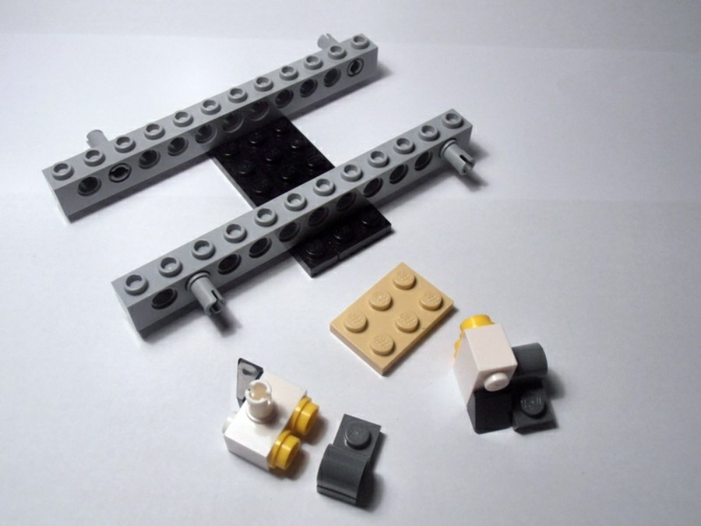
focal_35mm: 37
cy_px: 263
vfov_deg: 38.7
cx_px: 350
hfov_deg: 50.1
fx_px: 749
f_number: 3.9
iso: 80
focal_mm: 6.61
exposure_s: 1/60
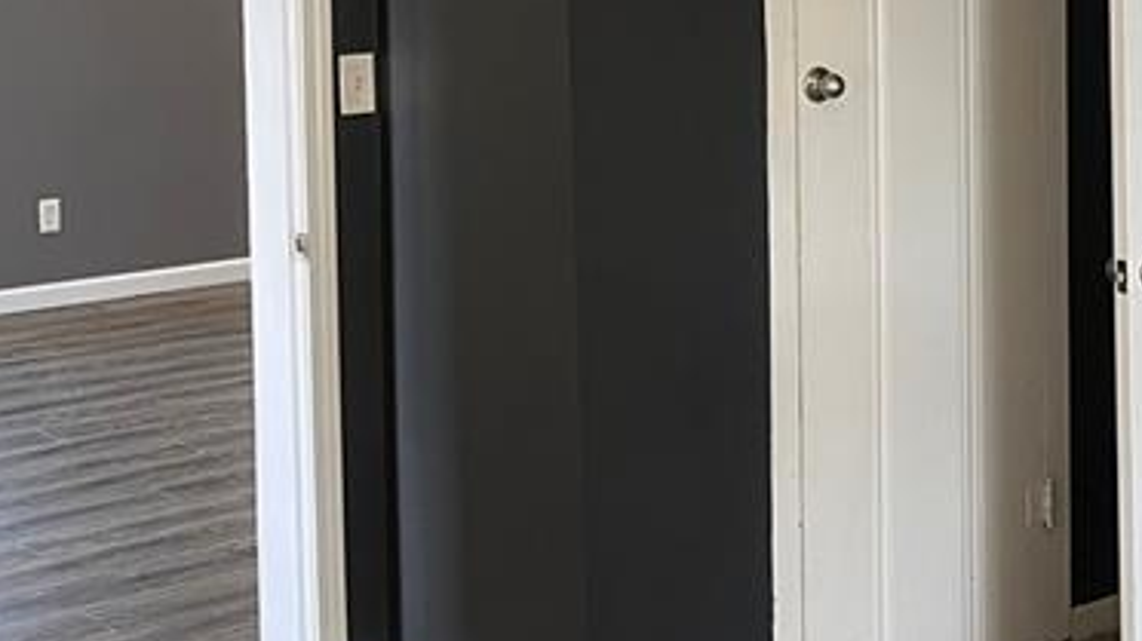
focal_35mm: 78
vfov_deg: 15.2
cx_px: 970
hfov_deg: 26.5
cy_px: -12
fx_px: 2361
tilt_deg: -3.1
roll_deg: +3.2
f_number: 1.6
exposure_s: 1/60
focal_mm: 5.1
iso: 125
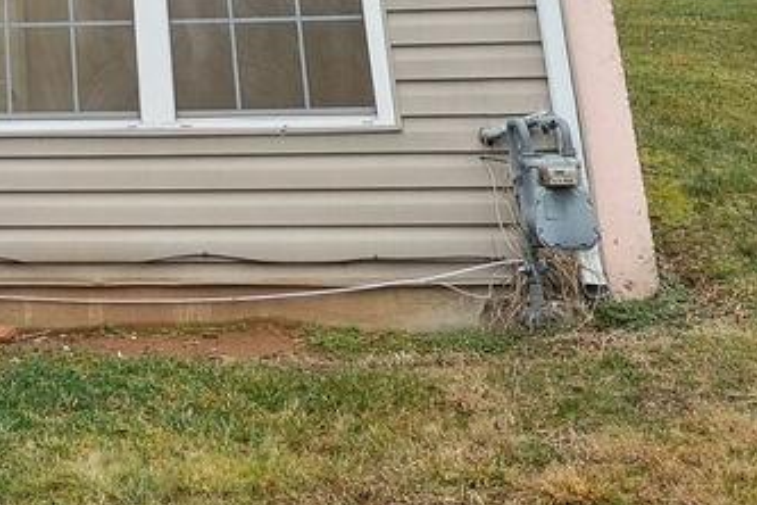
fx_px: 1745
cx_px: -150
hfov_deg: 22.5
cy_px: -783
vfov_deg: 12.3
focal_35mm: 83
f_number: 9
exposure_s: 1/80
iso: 640
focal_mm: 16
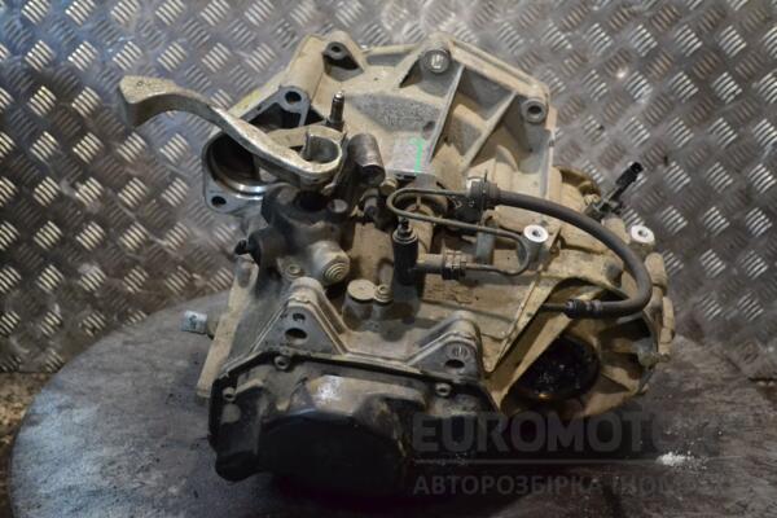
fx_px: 1101
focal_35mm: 51
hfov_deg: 38.9
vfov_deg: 26.5
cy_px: 259
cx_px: 388
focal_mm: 34
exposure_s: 1/125
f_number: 5.6
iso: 3200
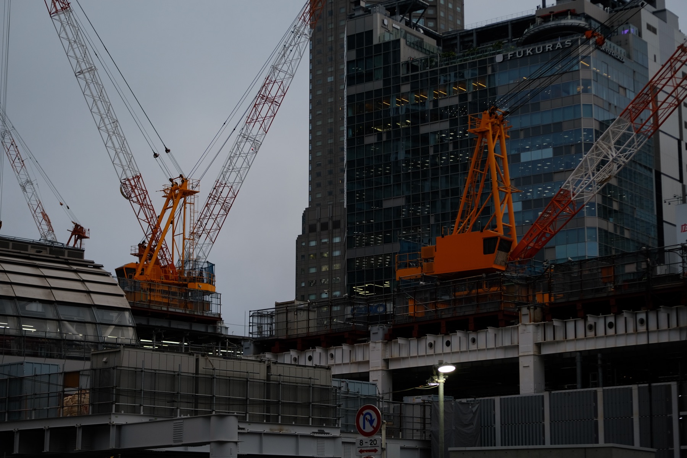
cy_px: 229
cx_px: 344
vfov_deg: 18.2
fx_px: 1431
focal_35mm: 75
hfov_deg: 27.0
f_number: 2
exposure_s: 1/1000
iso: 200
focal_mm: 50
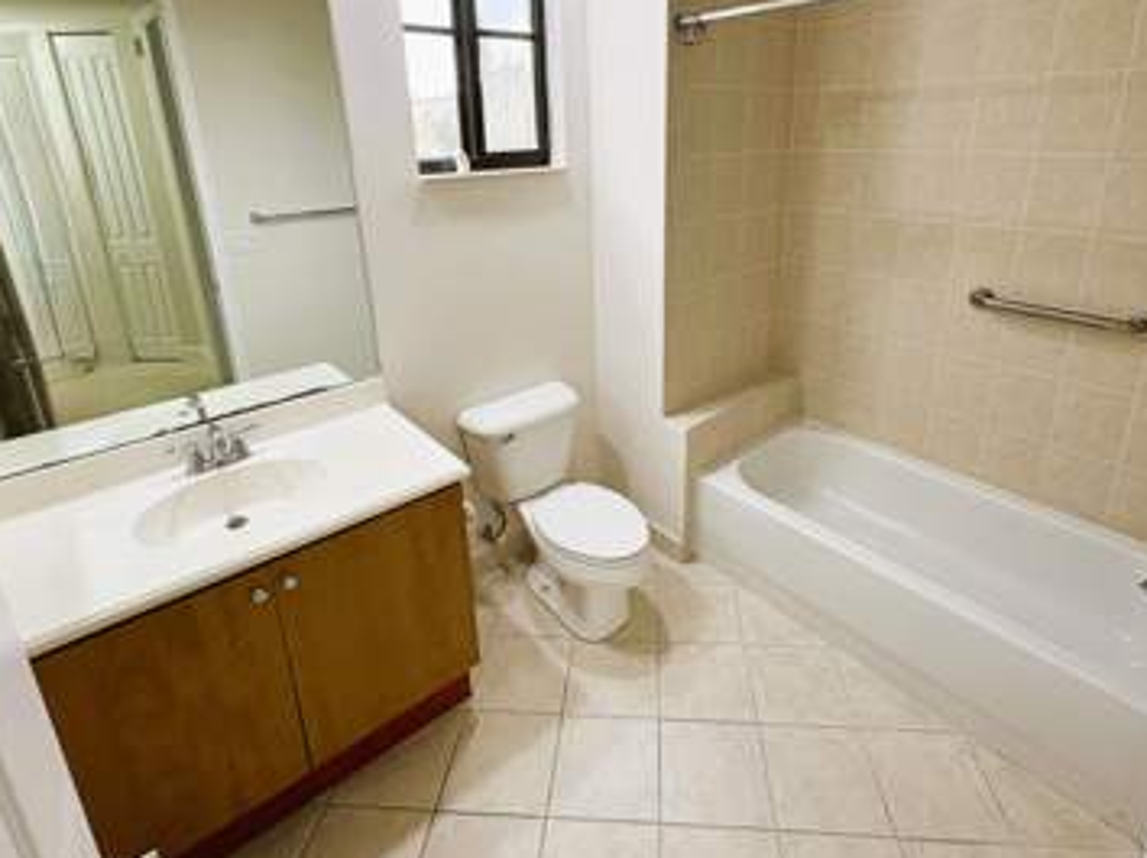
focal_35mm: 19
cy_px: 316
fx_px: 629
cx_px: 612
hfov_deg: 84.6
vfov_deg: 67.4
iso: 100
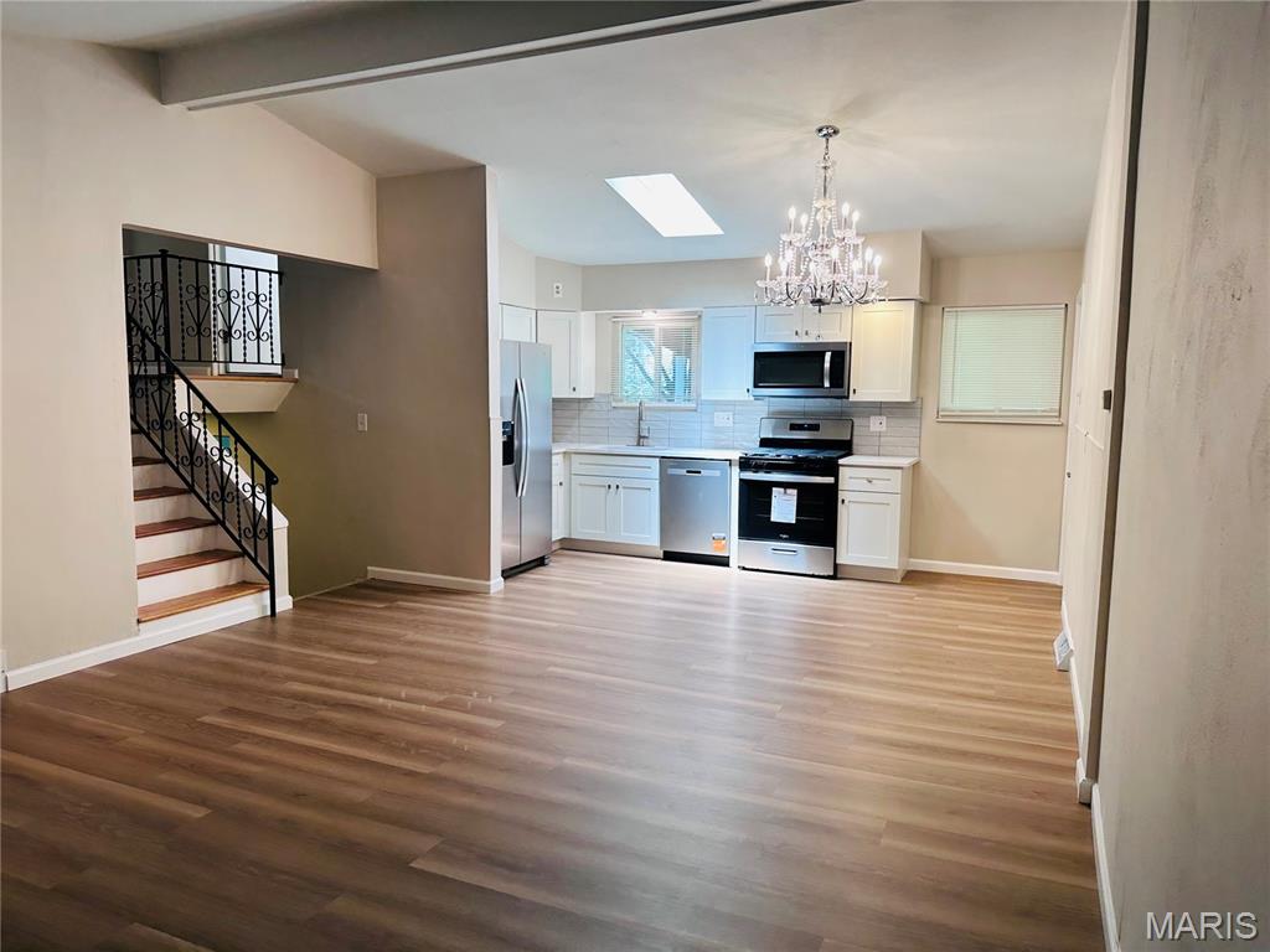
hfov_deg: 71.6
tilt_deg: -4.9
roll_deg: -0.7
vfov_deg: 56.8
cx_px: 635
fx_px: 881
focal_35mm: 24
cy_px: 476
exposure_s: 1/120
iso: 80
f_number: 1.78
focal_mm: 6.86
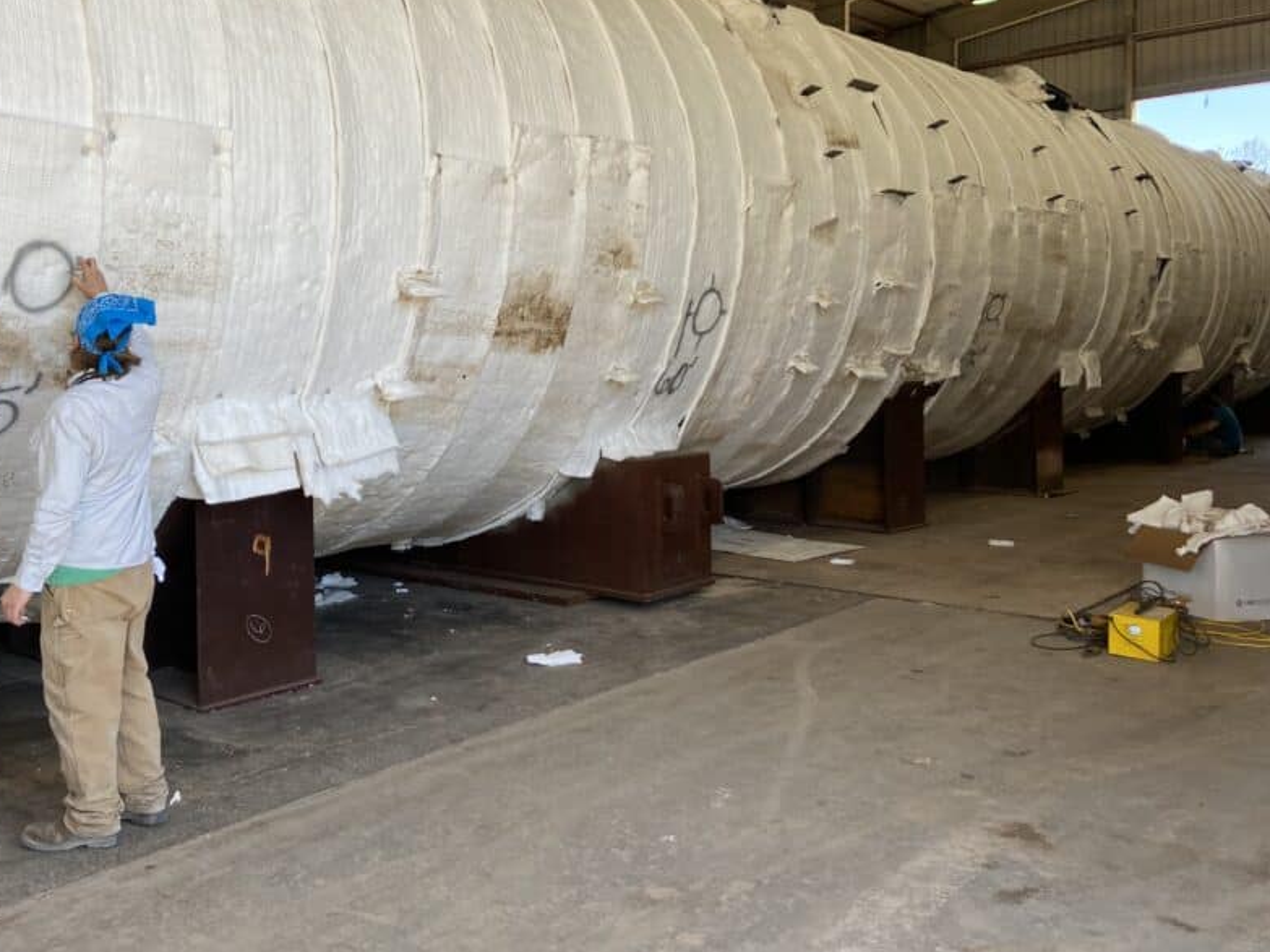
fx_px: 1247
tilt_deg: -0.6
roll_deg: +0.6
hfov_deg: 53.7
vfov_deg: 41.6
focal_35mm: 34
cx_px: 521
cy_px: 381
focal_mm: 4.25
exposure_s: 1/287
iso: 32
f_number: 1.8
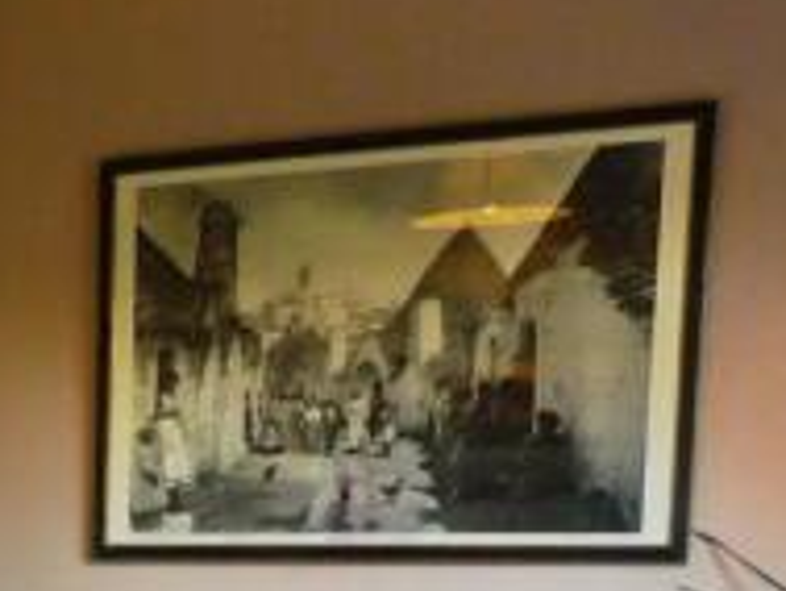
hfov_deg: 23.4
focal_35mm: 74
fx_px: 1681
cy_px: 810
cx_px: -227
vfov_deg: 18.3
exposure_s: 1/25
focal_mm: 4.3
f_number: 3.3
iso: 400
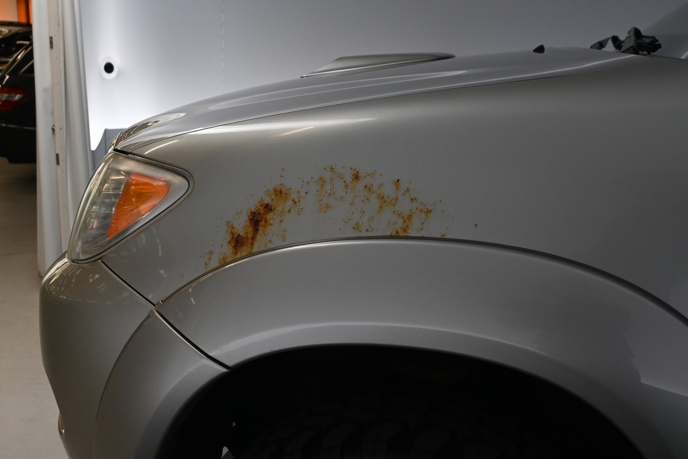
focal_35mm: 39
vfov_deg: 34.2
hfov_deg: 49.6
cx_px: 344
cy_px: 230
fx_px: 745
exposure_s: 1/125
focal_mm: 26
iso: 1600
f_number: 5.6
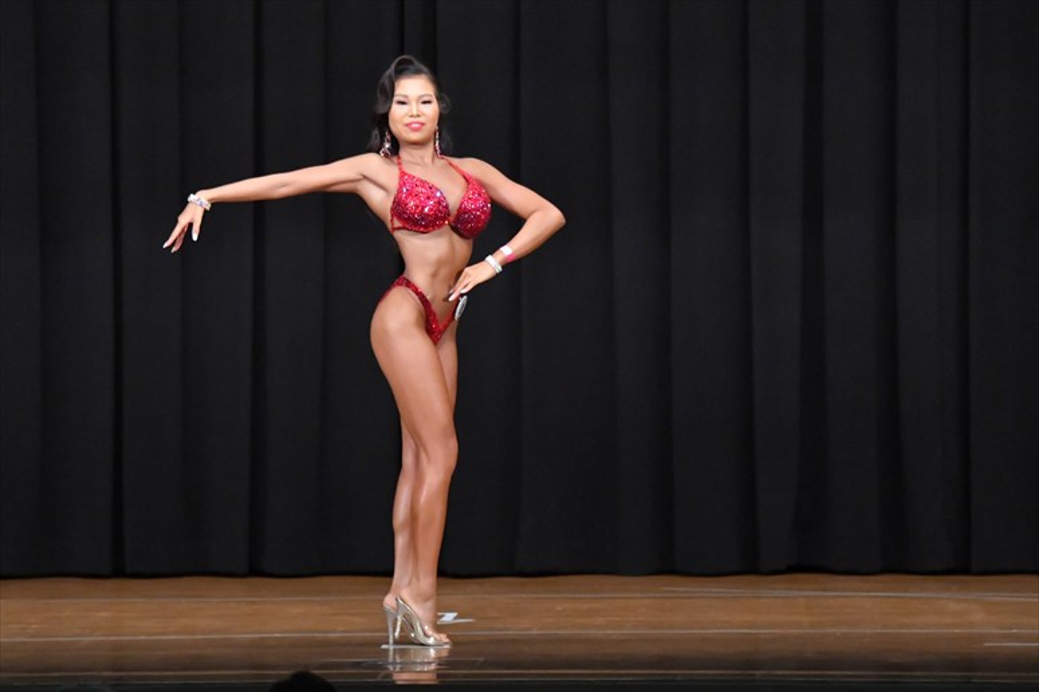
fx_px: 6491
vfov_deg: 6.1
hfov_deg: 9.2
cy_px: 346
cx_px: 520
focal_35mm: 225
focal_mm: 150
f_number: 5.6
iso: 8000
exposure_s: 1/400
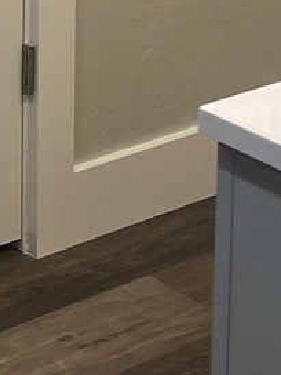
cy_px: -346
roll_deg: +2.4
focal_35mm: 147
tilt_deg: -7.8
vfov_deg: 12.1
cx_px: -453
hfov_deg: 8.9
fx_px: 1591
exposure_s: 1/120
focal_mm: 5.1
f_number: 1.6
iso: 100
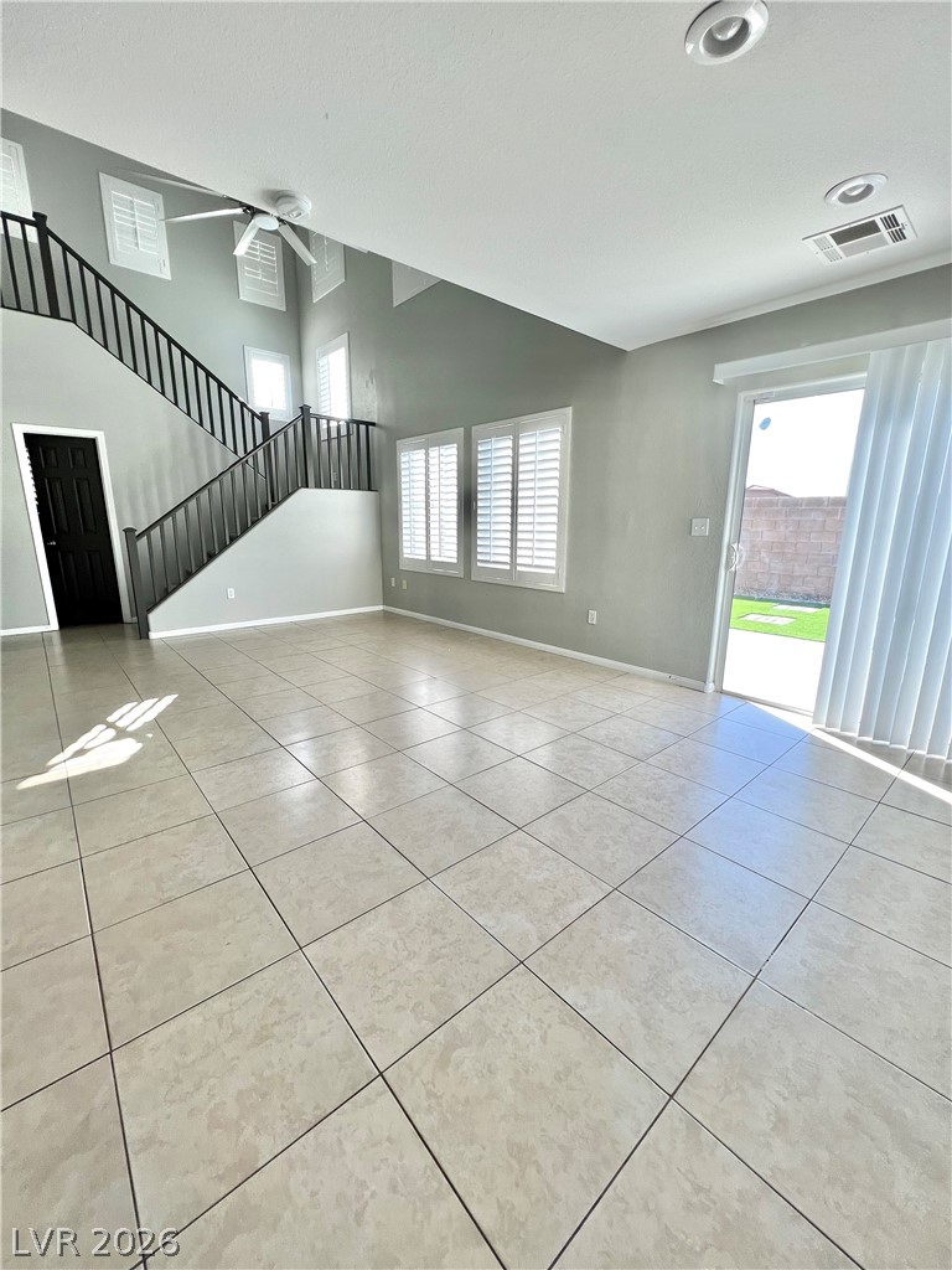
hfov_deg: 89.9
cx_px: 476
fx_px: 477
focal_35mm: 13
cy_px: 635
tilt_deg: -7.7
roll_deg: -0.9
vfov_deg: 106.2
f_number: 1.8
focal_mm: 1.57
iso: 32
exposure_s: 1/112
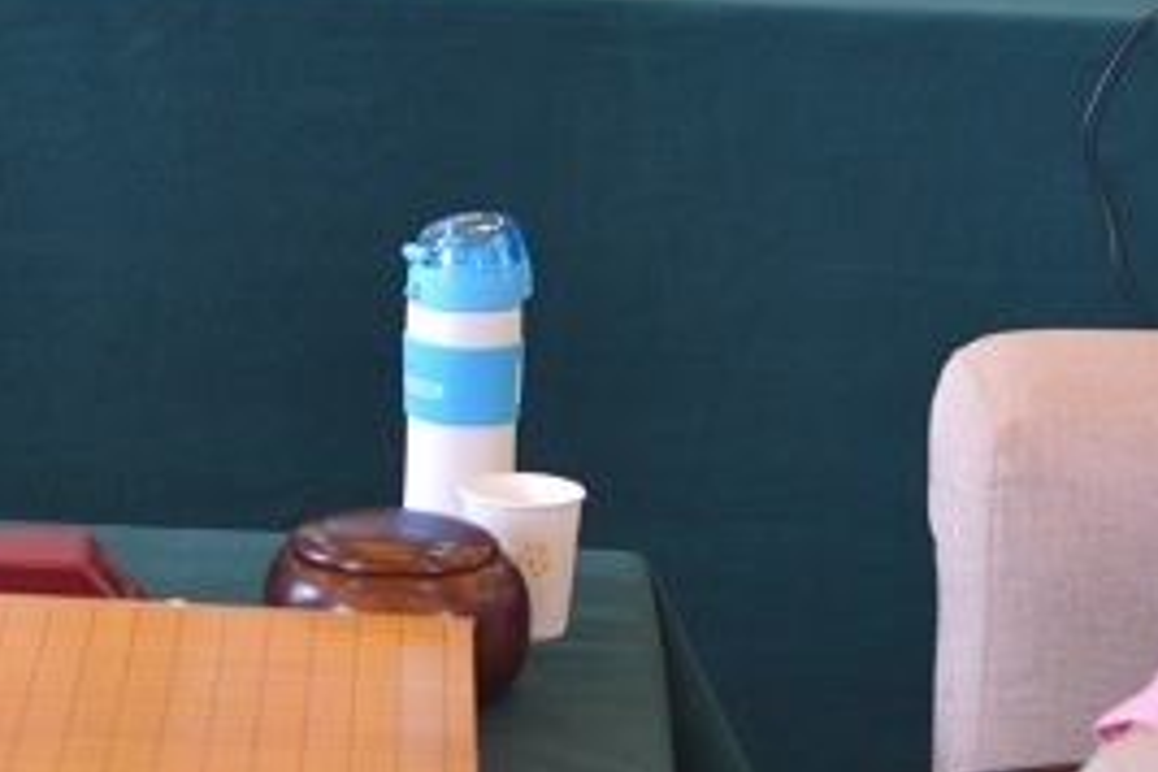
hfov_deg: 11.7
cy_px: -481
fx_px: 5629
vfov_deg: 7.7
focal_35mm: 175
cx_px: 104
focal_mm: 52
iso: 640
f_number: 4
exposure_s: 1/60
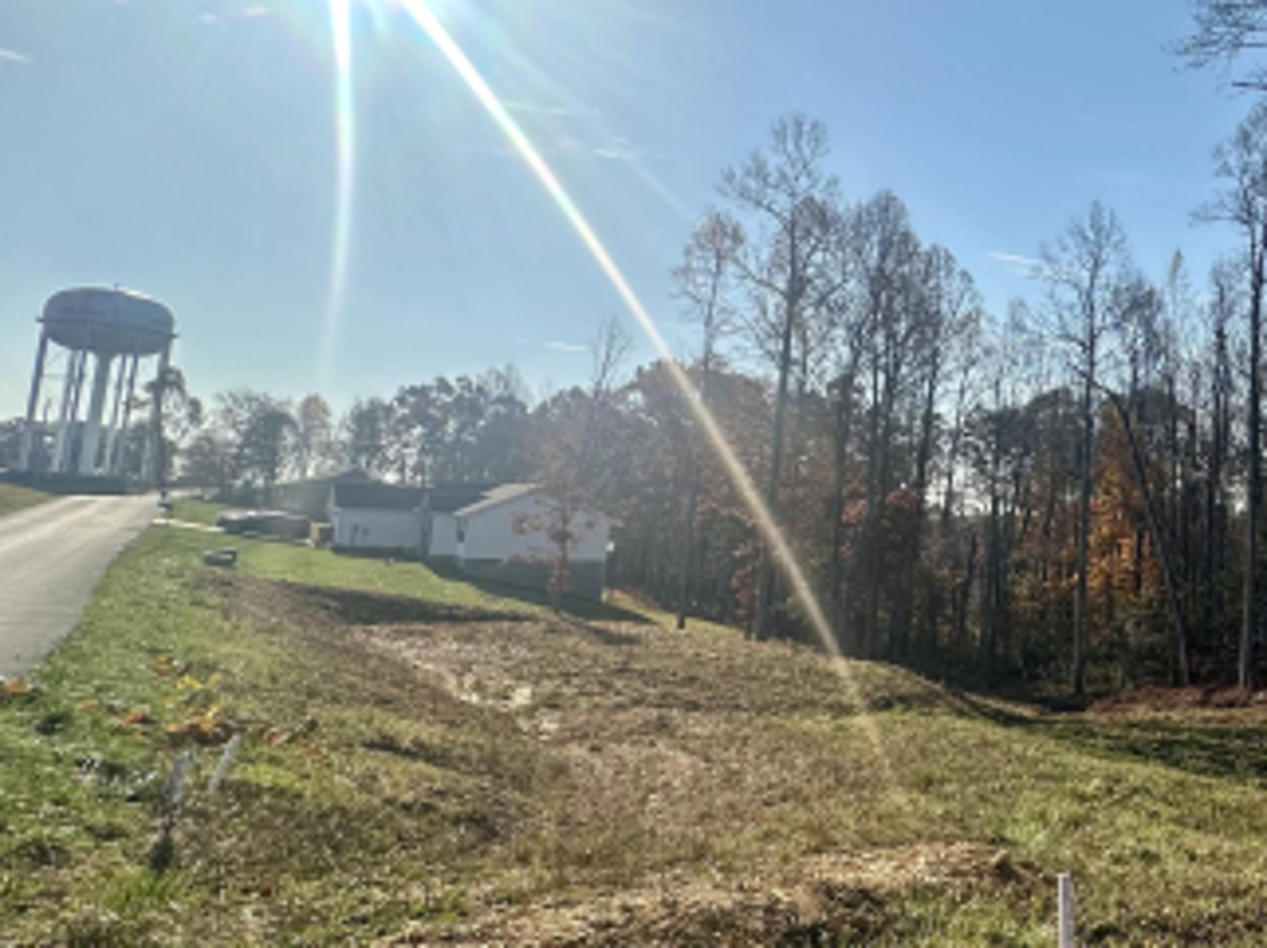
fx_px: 1061
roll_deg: -2.1
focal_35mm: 29
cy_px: 417
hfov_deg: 52.8
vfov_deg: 48.1
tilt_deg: +7.8
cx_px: 1178
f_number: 2.2
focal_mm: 2.22
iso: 50
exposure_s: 1/3861
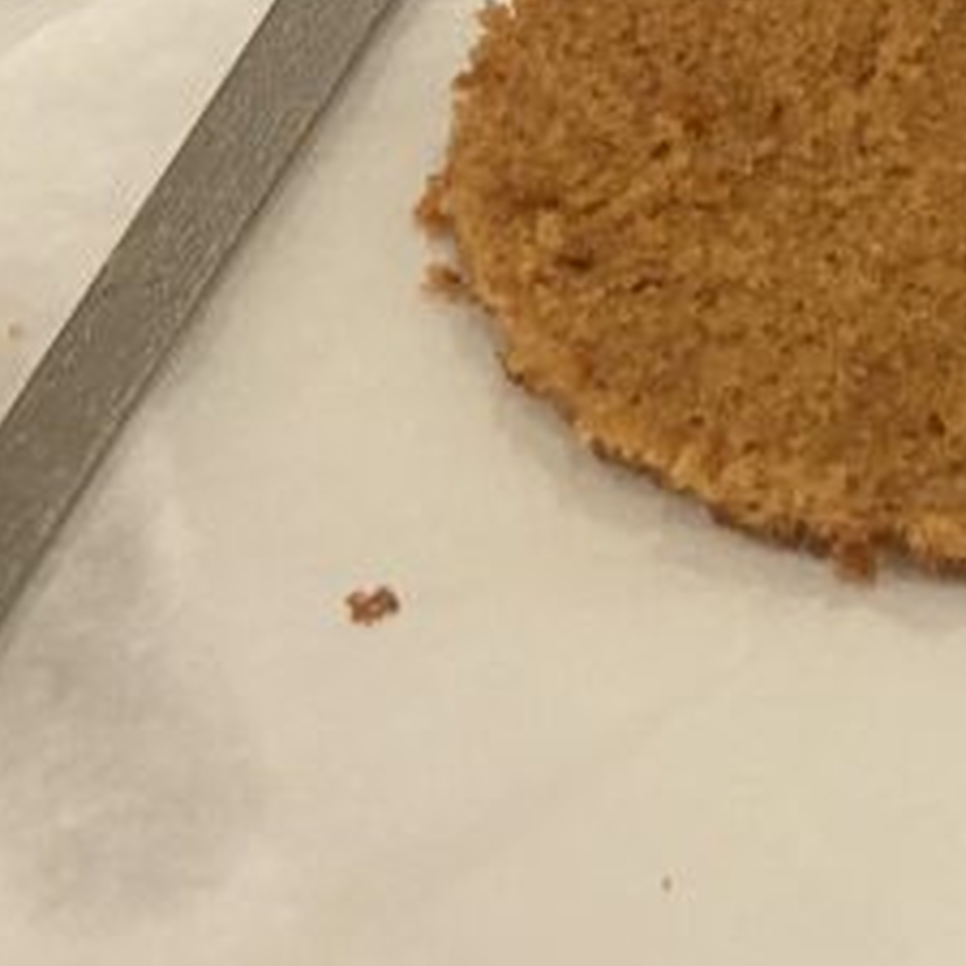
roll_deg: -2.6
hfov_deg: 22.6
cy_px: 258
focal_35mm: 68
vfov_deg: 25.1
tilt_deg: -44.6
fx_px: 2147
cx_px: 1269
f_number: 1.8
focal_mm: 4.25
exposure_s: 1/50
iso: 500
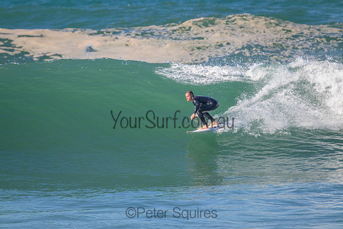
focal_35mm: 800
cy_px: 114
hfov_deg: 2.6
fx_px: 7624
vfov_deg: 1.7
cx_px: 172
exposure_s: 1/2000
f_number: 11
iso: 1600
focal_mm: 800
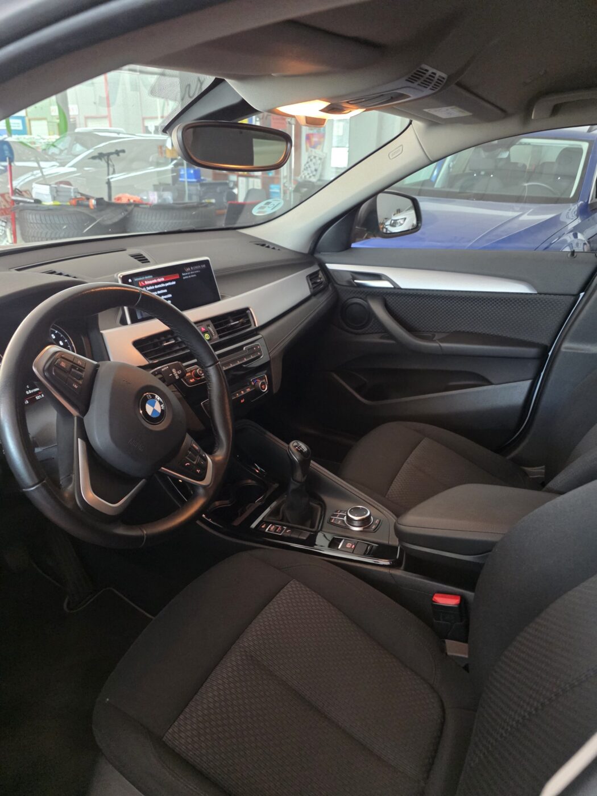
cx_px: 298
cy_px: 398
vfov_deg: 73.9
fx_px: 529
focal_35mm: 23
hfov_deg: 58.9
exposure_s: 1/100
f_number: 1.7
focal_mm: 6.3
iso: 1250
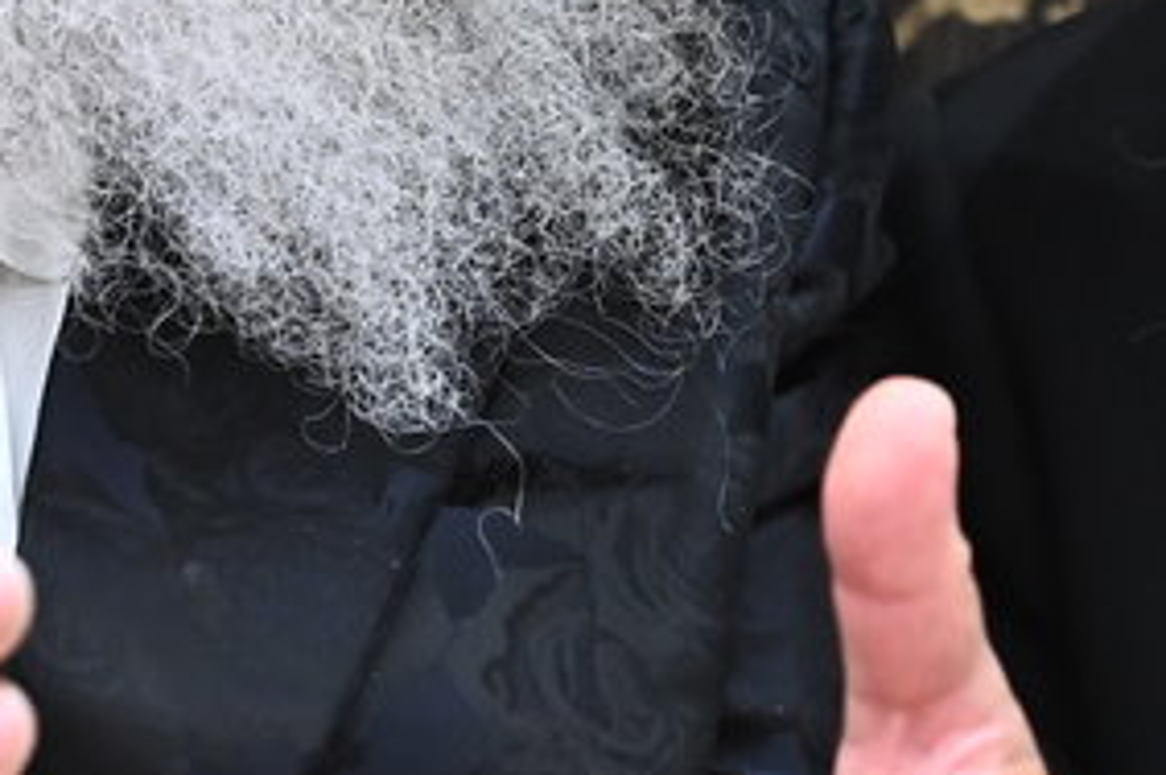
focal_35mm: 208
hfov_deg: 9.9
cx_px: 766
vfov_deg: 6.5
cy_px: -175
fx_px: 6729
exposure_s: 1/200
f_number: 3.5
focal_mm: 42
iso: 2500
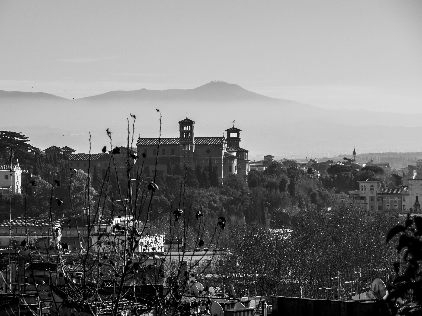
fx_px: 2438
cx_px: 211
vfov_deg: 7.4
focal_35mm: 200
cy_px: 158
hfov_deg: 9.9
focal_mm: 100
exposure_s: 1/640
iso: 200
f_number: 8
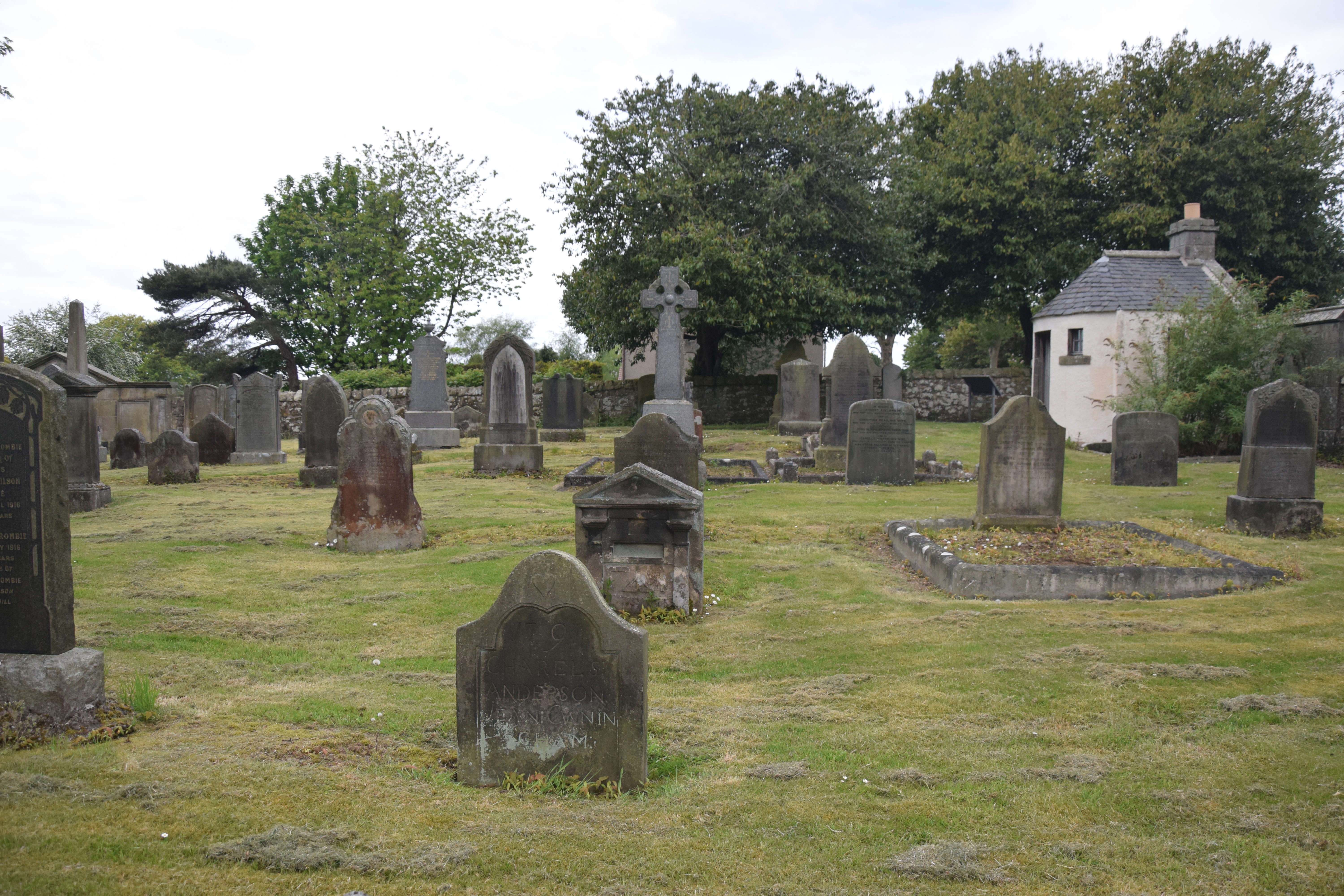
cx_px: 672
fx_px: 1008
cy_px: 448
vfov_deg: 47.9
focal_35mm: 27
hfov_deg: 67.4
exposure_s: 1/3200
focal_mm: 18
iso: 1100
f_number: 5
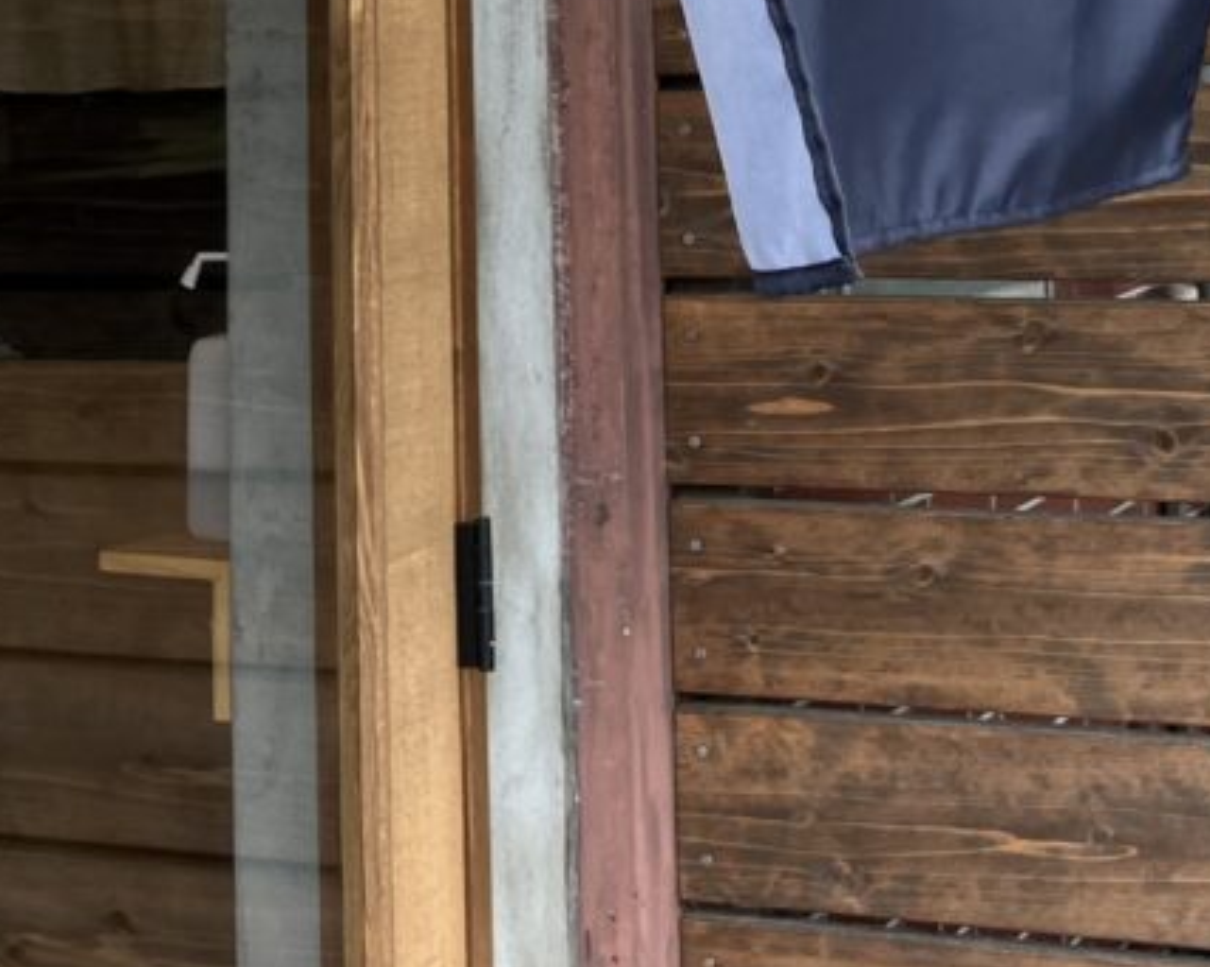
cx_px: 570
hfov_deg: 23.3
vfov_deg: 17.5
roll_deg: +1.3
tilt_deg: +6.4
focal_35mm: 82
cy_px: -318
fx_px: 2935
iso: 25
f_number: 1.8
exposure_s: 1/191
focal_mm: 3.99
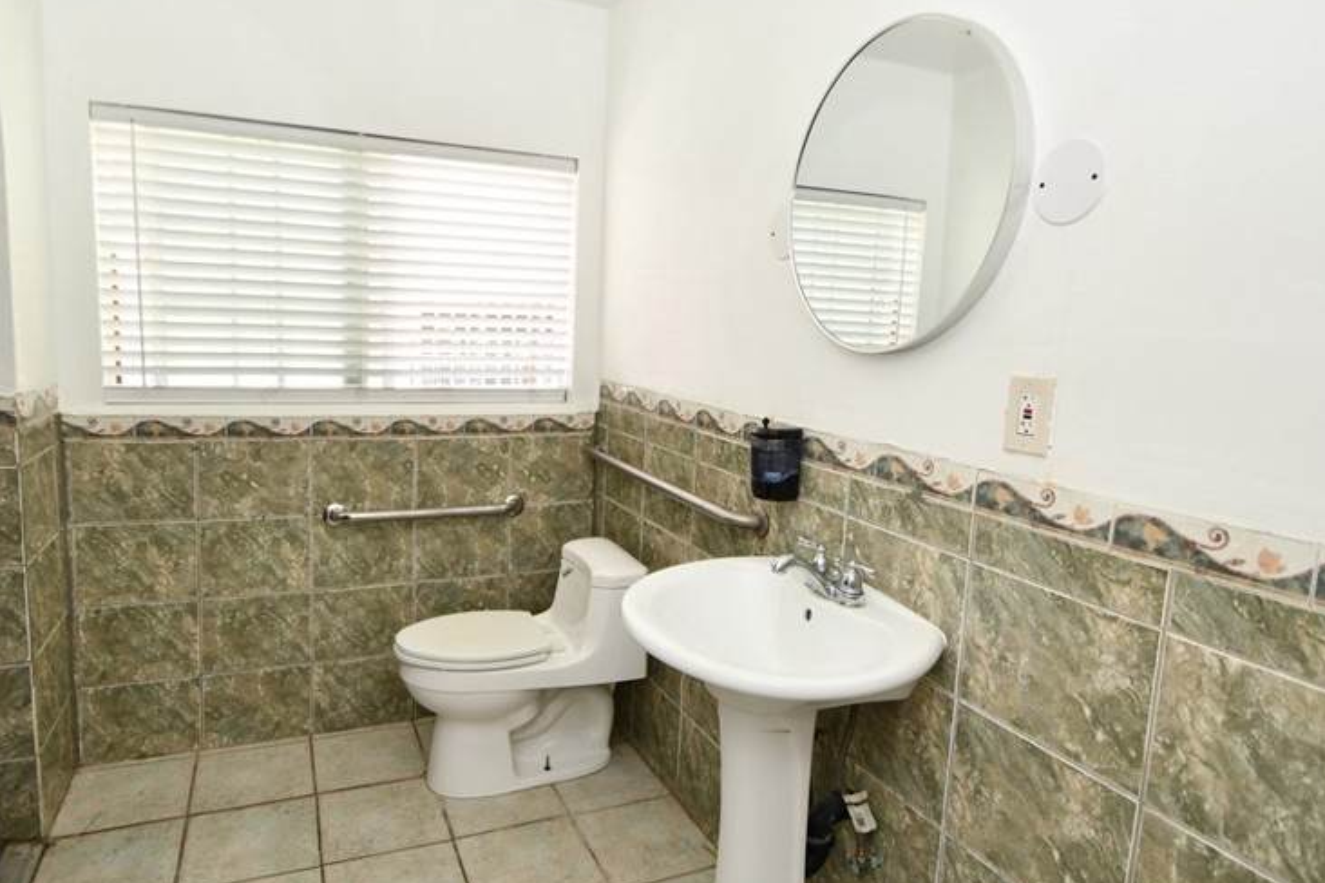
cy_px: 453
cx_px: 623
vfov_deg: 59.5
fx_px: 773
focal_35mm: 21
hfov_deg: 81.1
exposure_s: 1/60
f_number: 4
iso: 360
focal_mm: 10
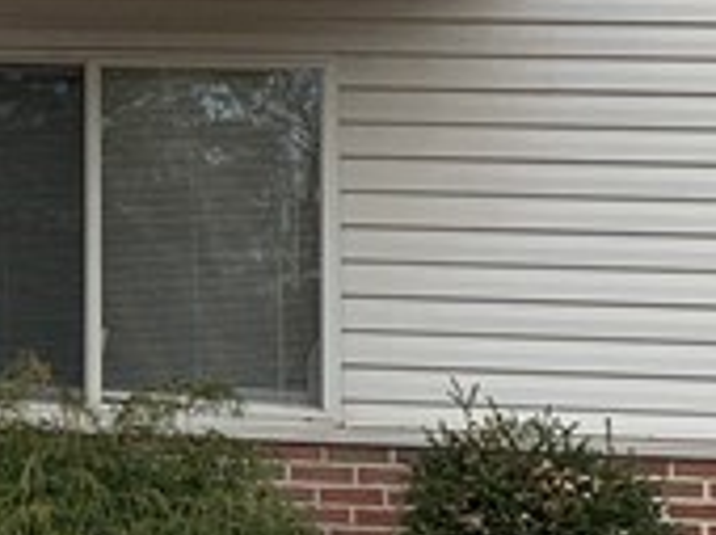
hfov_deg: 10.5
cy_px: 29
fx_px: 3243
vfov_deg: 9.4
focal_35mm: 157
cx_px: -1091
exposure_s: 1/1032
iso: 25
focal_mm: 4.25
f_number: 1.8
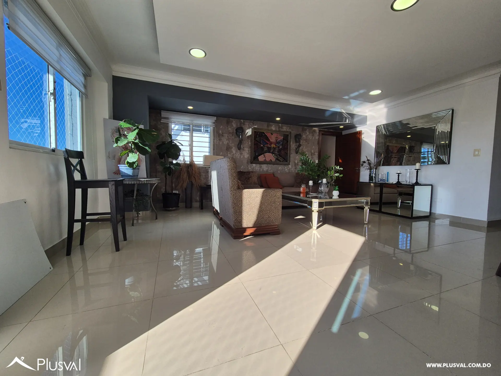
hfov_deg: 106.2
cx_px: 250
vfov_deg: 89.9
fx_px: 188
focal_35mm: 13
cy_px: 188
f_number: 2.2
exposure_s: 1/684
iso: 50
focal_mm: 2.2
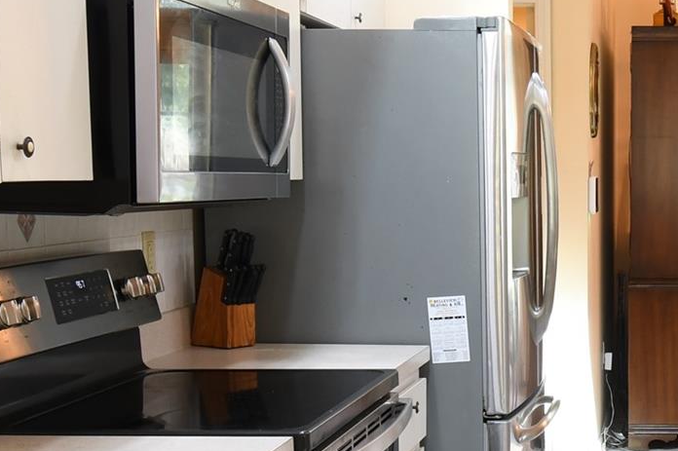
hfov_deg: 27.6
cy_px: 305
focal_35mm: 69
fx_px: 1299
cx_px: 679
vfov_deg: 19.6
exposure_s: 1/15
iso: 500
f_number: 7.1
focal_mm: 15
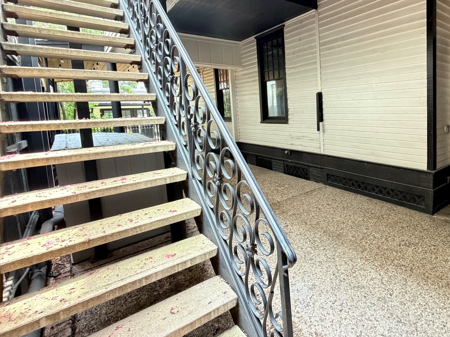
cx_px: 326
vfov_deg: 62.9
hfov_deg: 74.4
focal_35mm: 21
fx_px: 273
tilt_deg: -4.8
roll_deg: +2.2
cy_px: 135
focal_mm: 2.22
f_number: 2.2
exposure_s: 1/60
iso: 640
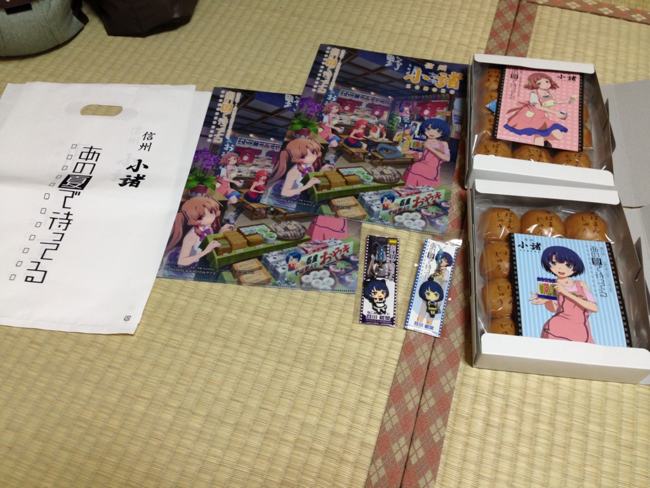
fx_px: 620
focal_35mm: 33
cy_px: 244
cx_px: 325
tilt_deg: -55.3
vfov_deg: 42.9
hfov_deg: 55.4
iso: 80
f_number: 2.4
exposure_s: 1/20
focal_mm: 4.12
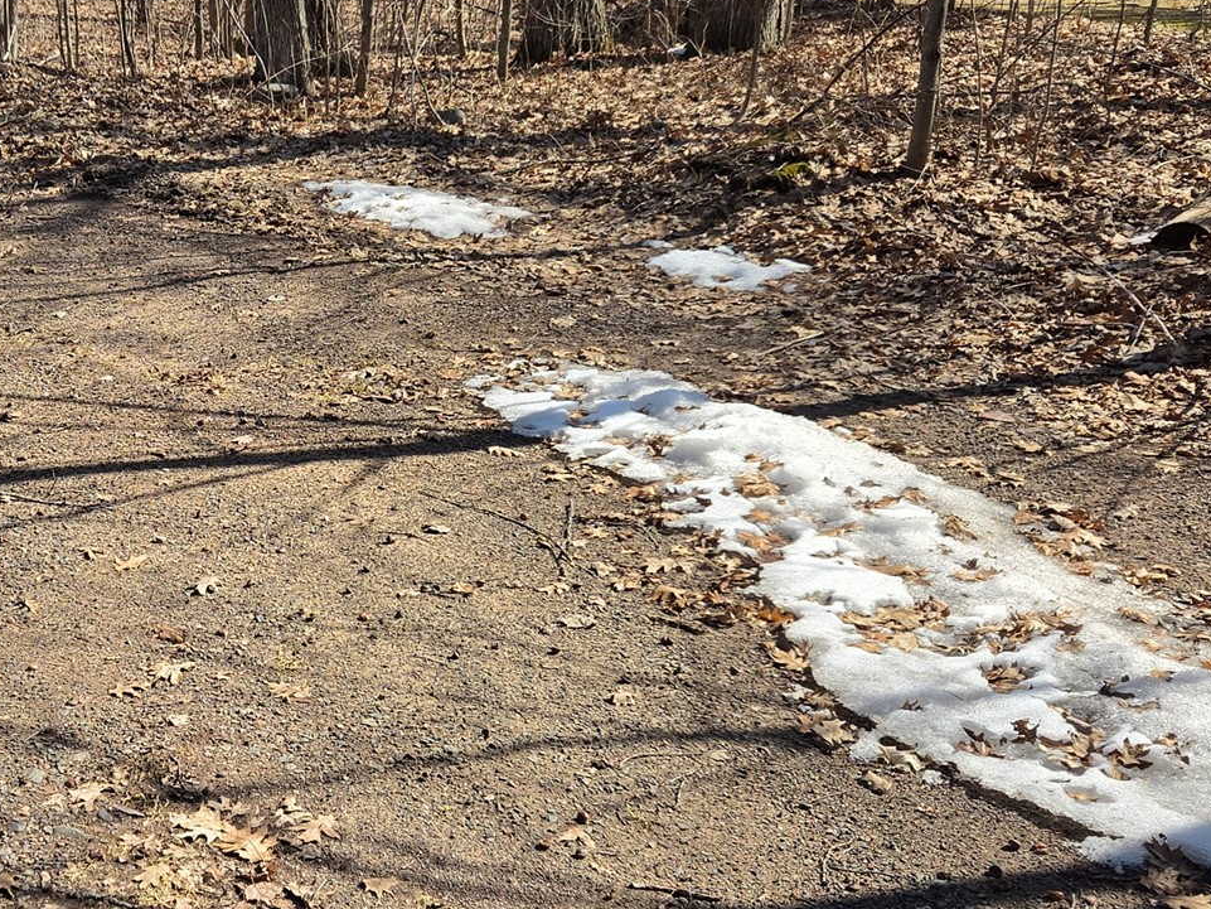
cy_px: 415
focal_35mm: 49
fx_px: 1714
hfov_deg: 37.6
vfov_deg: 29.7
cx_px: 250
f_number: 1.8
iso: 80
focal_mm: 5.4
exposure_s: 1/2417
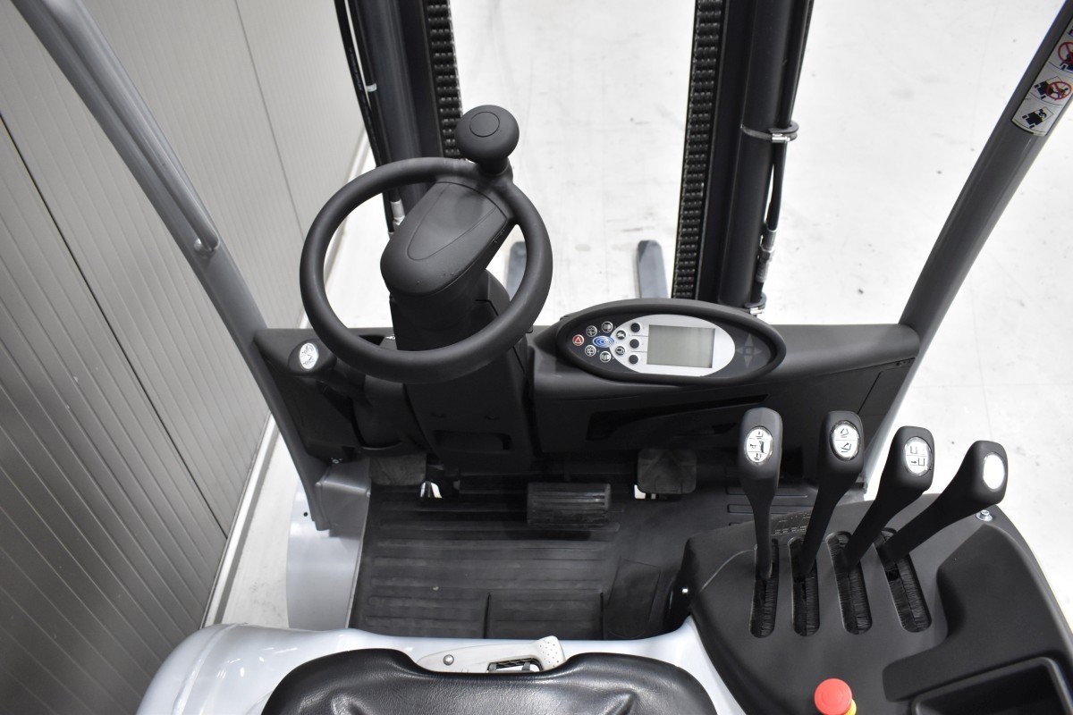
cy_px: 358
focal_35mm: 27
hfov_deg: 67.4
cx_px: 536
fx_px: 805
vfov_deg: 47.9
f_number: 4.5
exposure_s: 1/30
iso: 1600
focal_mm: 18
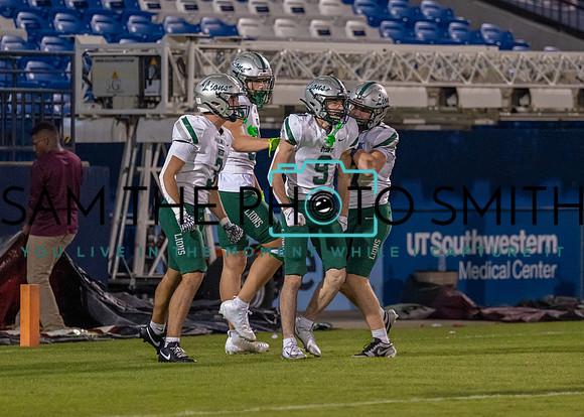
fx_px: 6734
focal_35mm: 406
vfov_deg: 3.5
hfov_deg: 5.0
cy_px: 213
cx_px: 356
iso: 2500
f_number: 2.8
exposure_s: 1/2000
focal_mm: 200
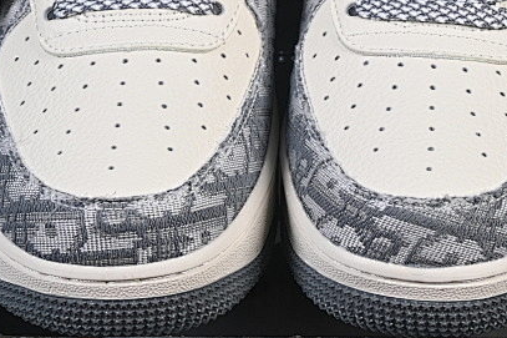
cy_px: 57
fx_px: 2801
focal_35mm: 199
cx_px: 282
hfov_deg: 10.3
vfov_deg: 6.9
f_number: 8
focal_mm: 50
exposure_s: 1/80
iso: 160
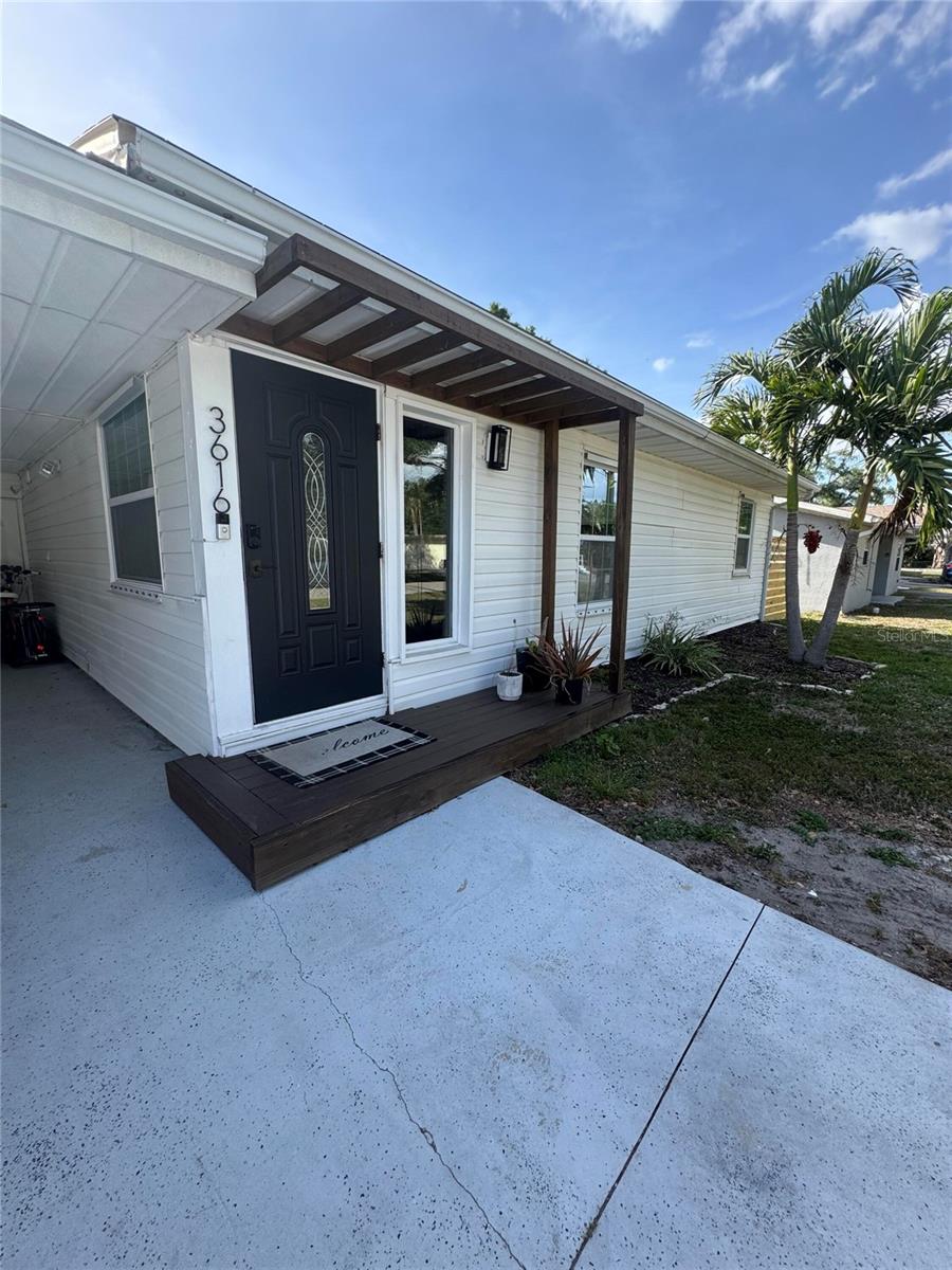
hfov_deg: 85.7
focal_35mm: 14
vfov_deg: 102.1
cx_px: 476
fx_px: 513
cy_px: 635
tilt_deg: -9.8
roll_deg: -0.6
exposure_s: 1/537
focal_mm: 2.22
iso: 40
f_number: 2.2
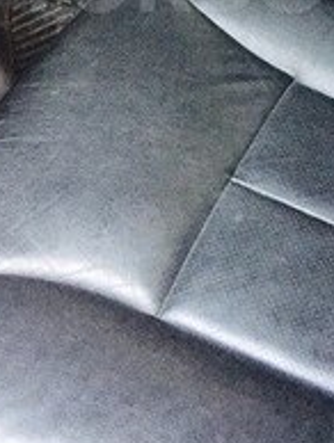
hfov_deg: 19.8
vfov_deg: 24.8
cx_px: 247
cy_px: -23
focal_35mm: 74
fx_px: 950
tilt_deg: -37.1
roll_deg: +3.4
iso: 400
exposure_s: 1/17
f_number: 2.2
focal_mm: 4.15
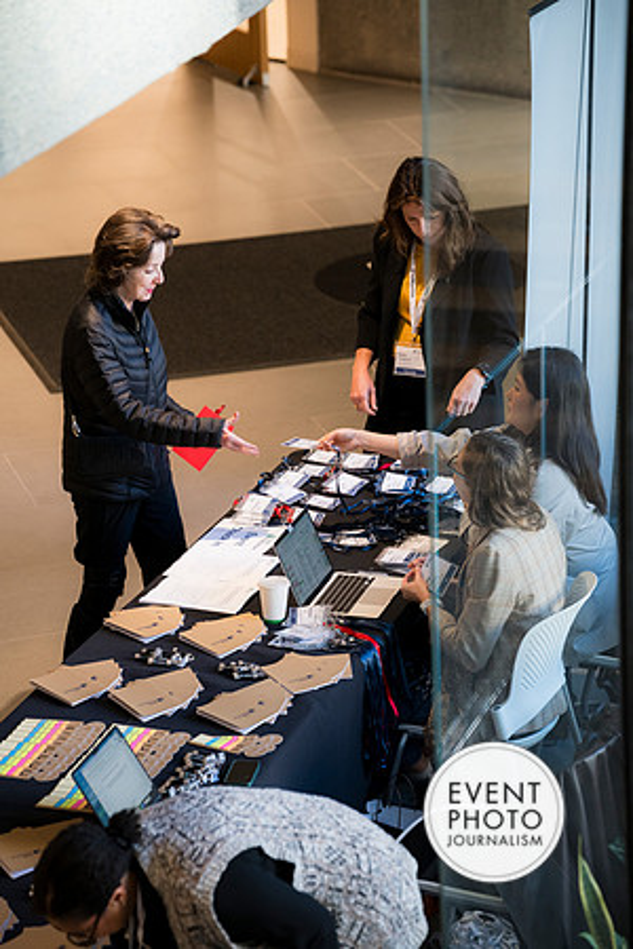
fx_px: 3376
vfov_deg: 16.0
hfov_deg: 10.7
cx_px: 316
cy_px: 474
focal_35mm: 128
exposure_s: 1/200
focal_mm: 128
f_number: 4
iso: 1100
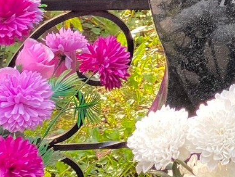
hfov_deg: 9.8
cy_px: -107
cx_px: 351
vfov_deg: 7.4
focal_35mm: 196
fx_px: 1331
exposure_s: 1/121
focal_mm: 6
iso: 64
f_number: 2
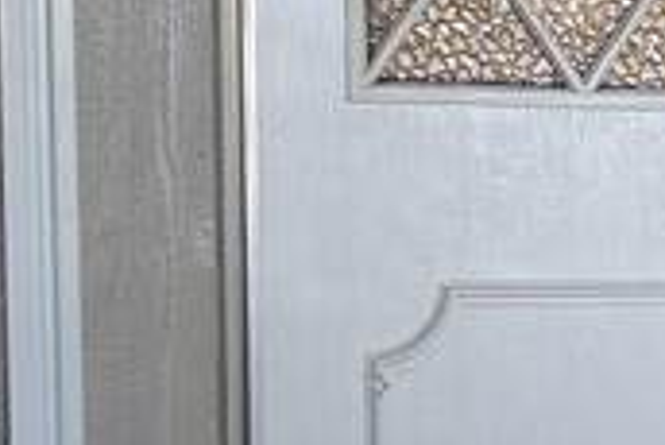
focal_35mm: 155
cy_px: 453
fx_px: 2866
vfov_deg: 8.8
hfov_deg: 12.0
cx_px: 1280
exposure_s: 1/100
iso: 250
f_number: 1.8
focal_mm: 4.69
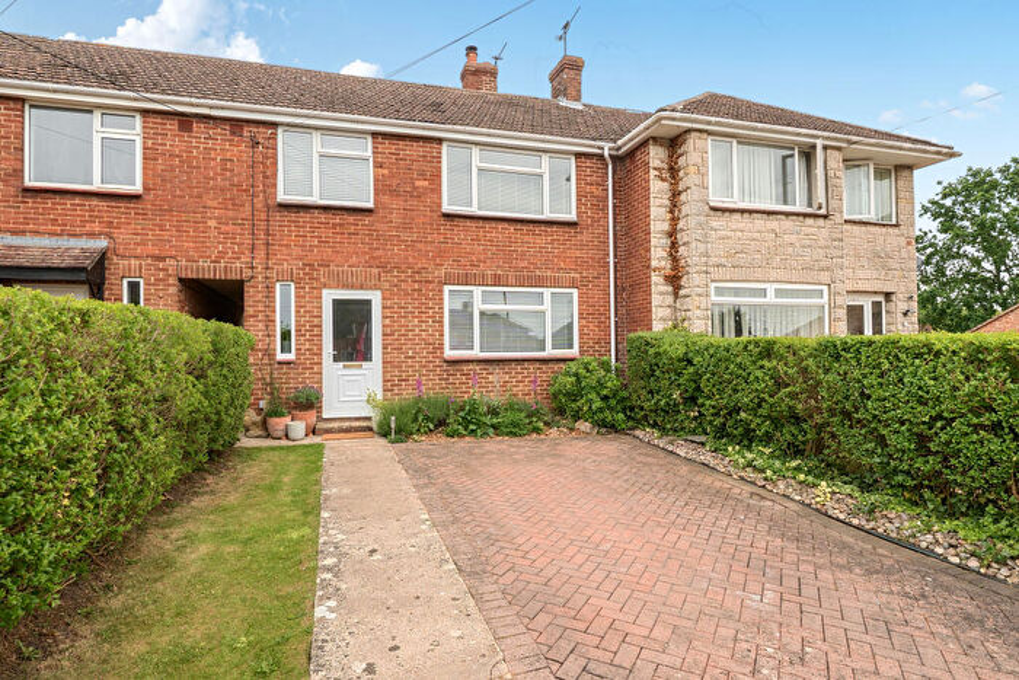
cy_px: 340
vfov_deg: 67.4
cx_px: 510
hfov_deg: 90.0
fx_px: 510
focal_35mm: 18
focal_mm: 12
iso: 400
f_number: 8
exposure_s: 1/200
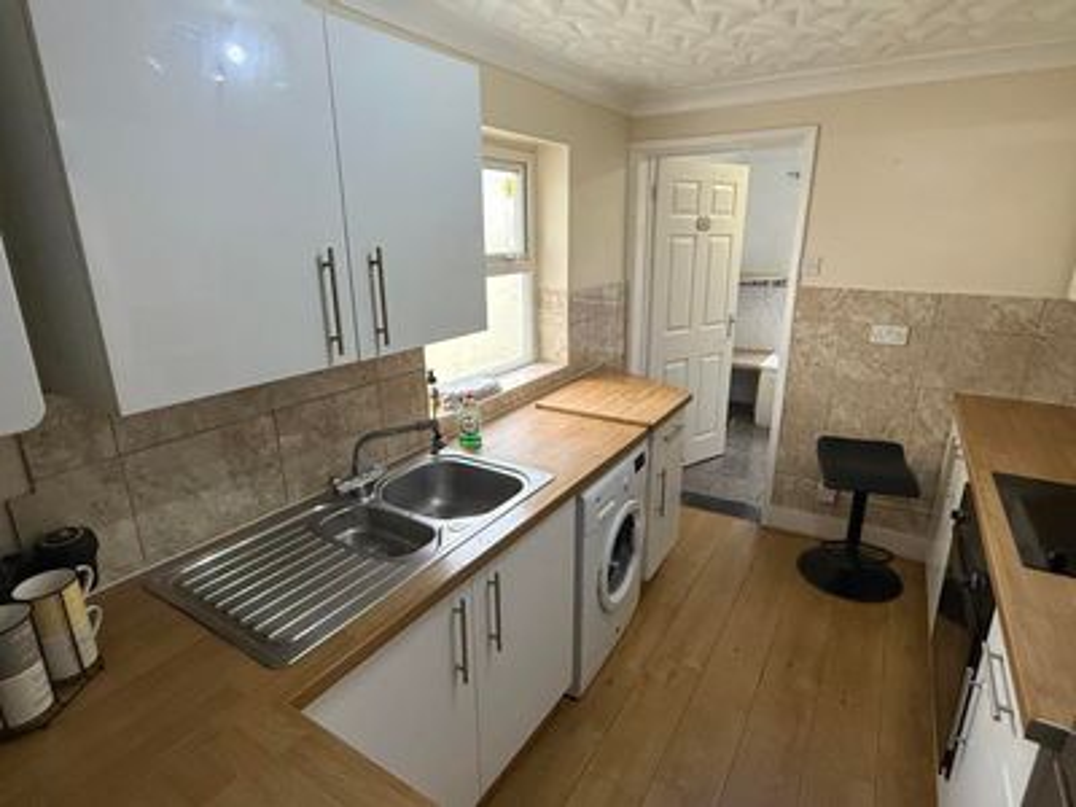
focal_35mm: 14
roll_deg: +0.7
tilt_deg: -17.1
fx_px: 435
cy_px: 404
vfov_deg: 85.7
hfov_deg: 102.1
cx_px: 538
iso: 400
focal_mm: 2.22
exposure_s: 1/100
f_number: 2.2
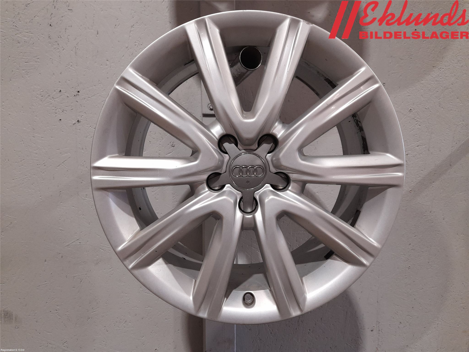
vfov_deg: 54.9
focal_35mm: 25
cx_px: 234
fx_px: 339
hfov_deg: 69.4
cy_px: 176
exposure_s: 1/50
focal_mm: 4.6
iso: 200
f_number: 2
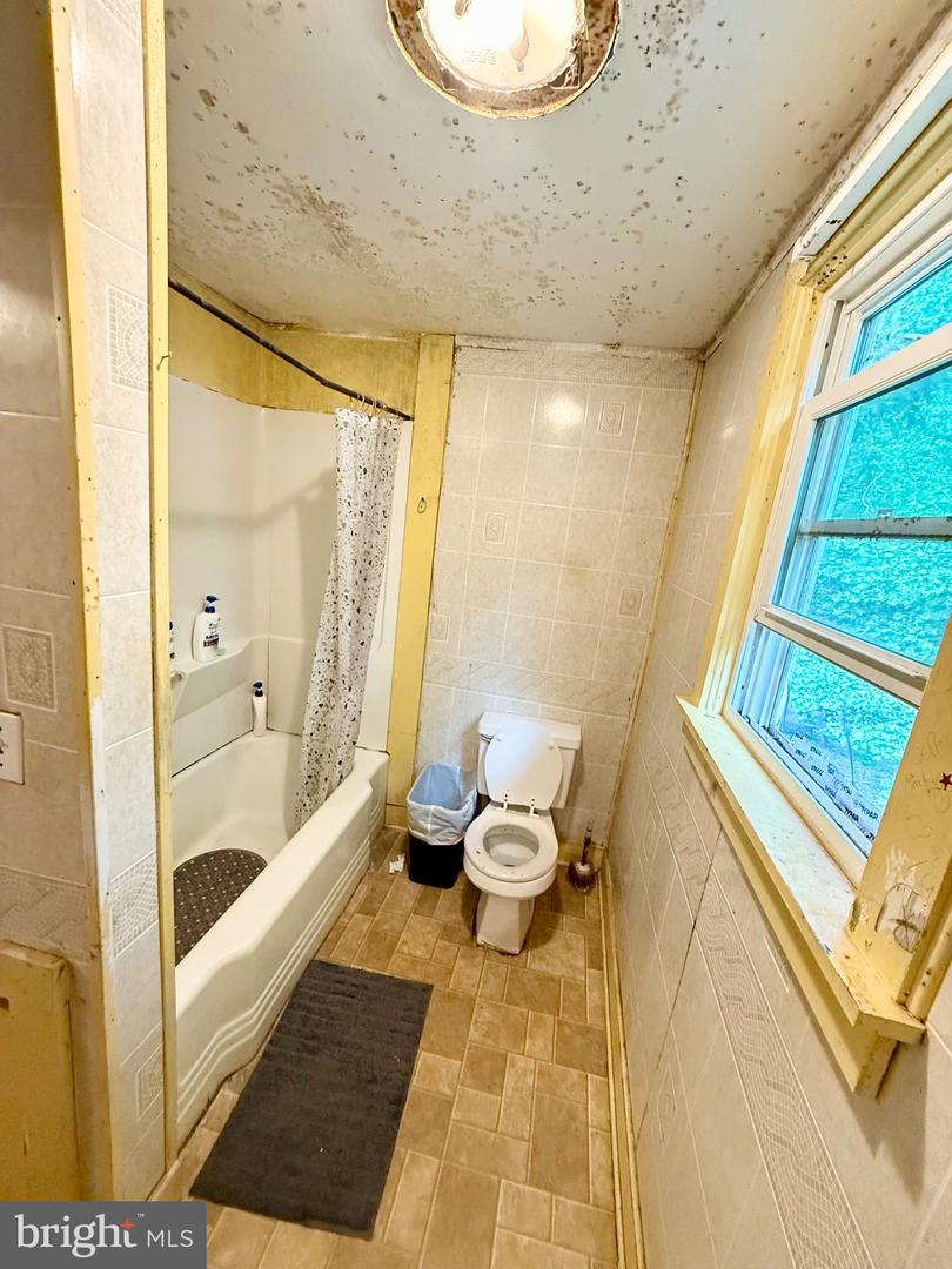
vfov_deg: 102.1
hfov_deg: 85.7
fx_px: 513
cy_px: 634
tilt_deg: -11.9
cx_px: 476
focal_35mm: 14
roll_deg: -6.8
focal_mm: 2.22
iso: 640
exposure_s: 1/60
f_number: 2.2
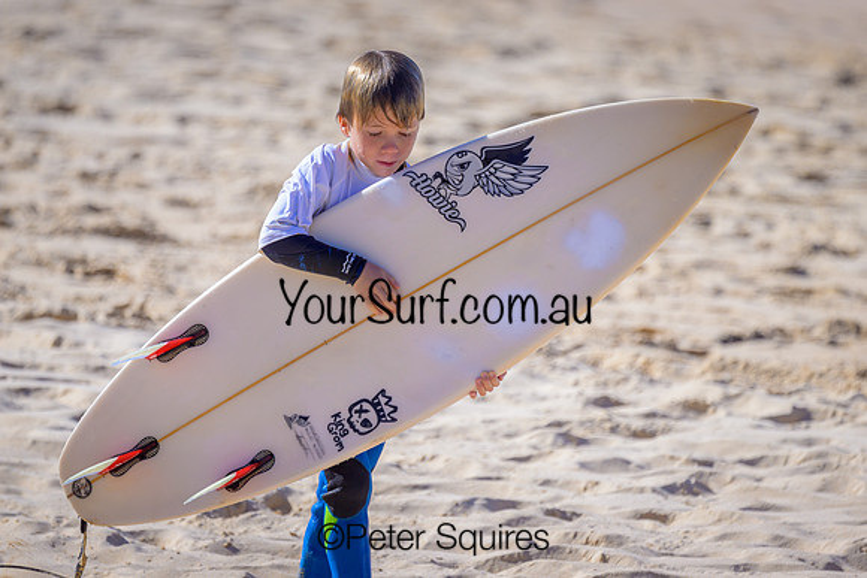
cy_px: 289
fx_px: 19270
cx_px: 434
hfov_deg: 2.6
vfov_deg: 1.7
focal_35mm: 800
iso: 640
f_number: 6.3
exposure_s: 1/2000
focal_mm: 800
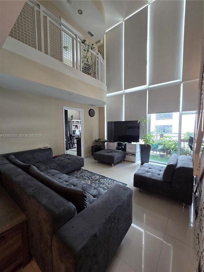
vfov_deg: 106.2
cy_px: 136
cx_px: 102
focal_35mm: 13
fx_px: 102
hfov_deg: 89.9
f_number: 2.2
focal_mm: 2.2
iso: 250
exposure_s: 1/60
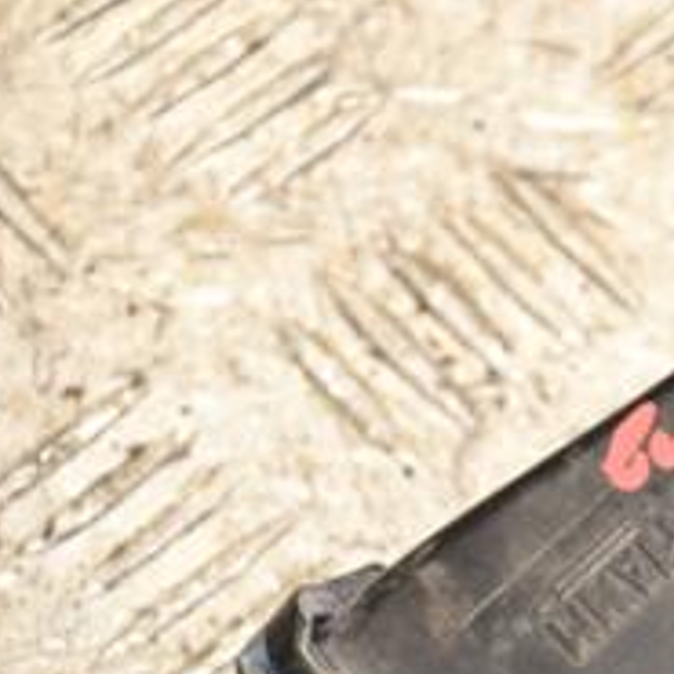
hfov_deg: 7.2
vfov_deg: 7.3
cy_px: 696
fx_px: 5287
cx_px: 809
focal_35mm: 240
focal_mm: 58
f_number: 5
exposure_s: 1/160
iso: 800
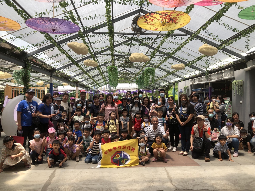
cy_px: 96
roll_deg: +0.6
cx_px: 128
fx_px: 206
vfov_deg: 49.7
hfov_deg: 63.4
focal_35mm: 28
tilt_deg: -0.8
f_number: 1.8
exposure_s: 1/564
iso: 20
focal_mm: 3.99
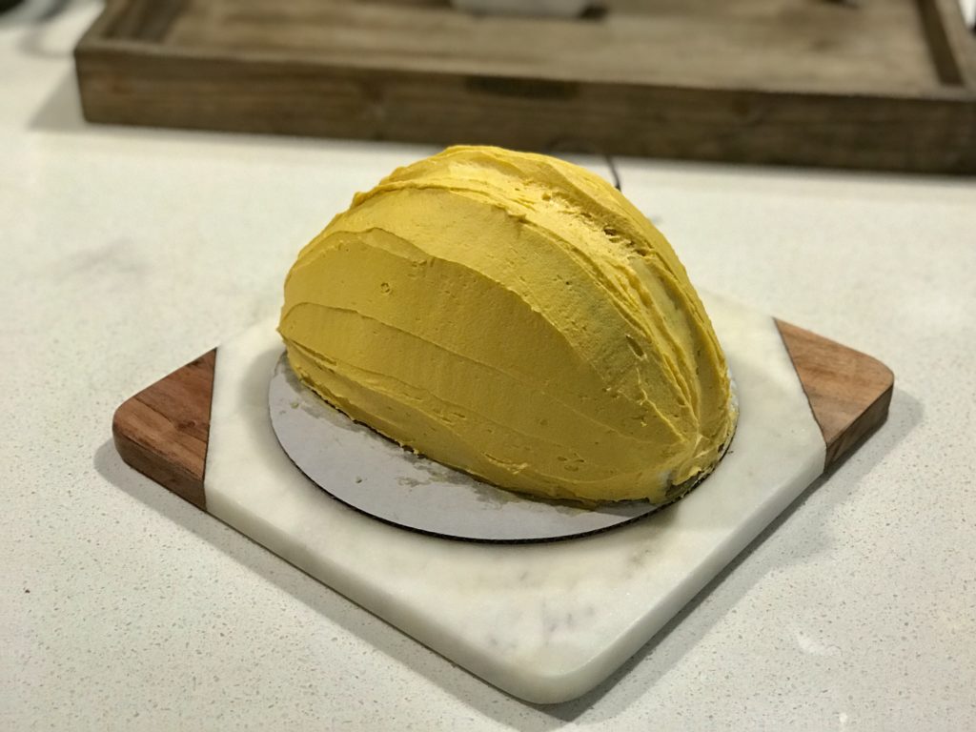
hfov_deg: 33.8
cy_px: 366
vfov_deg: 25.7
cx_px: 488
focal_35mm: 57
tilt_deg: -36.0
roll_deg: -1.2
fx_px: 1607
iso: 160
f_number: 2.8
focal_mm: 6.6
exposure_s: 1/60
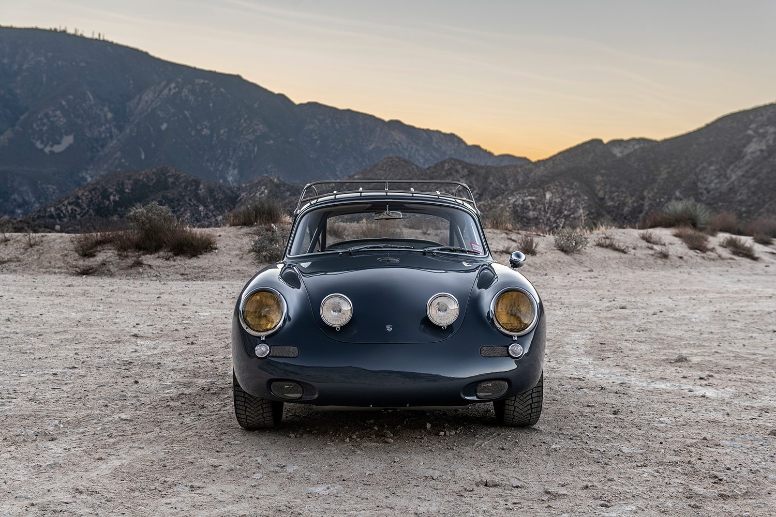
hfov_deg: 38.2
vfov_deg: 26.0
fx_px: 1121
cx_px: 388
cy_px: 258
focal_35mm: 52
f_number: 5
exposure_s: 1/8
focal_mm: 52
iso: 64
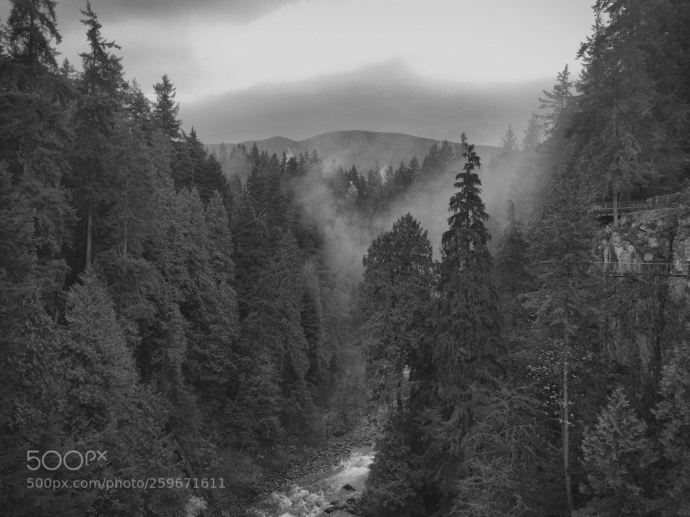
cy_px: 258
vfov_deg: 48.2
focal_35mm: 29
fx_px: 578
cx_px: 345
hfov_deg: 61.7
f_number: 2.2
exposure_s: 1/295
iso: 32
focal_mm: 4.15
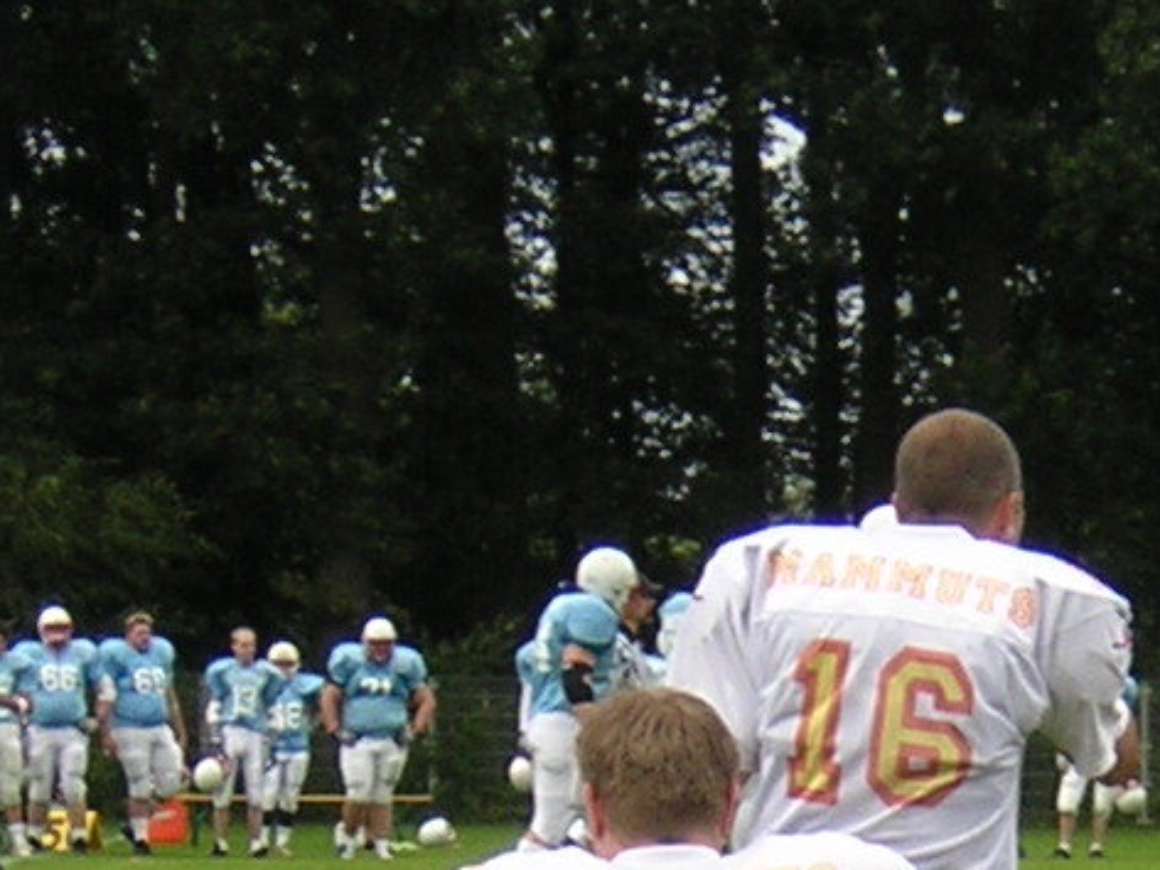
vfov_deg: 5.9
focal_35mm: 251
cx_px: 1209
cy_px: 1057
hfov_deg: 7.8
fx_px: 8411
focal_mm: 9.6
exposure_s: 1/508
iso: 138
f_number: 3.8
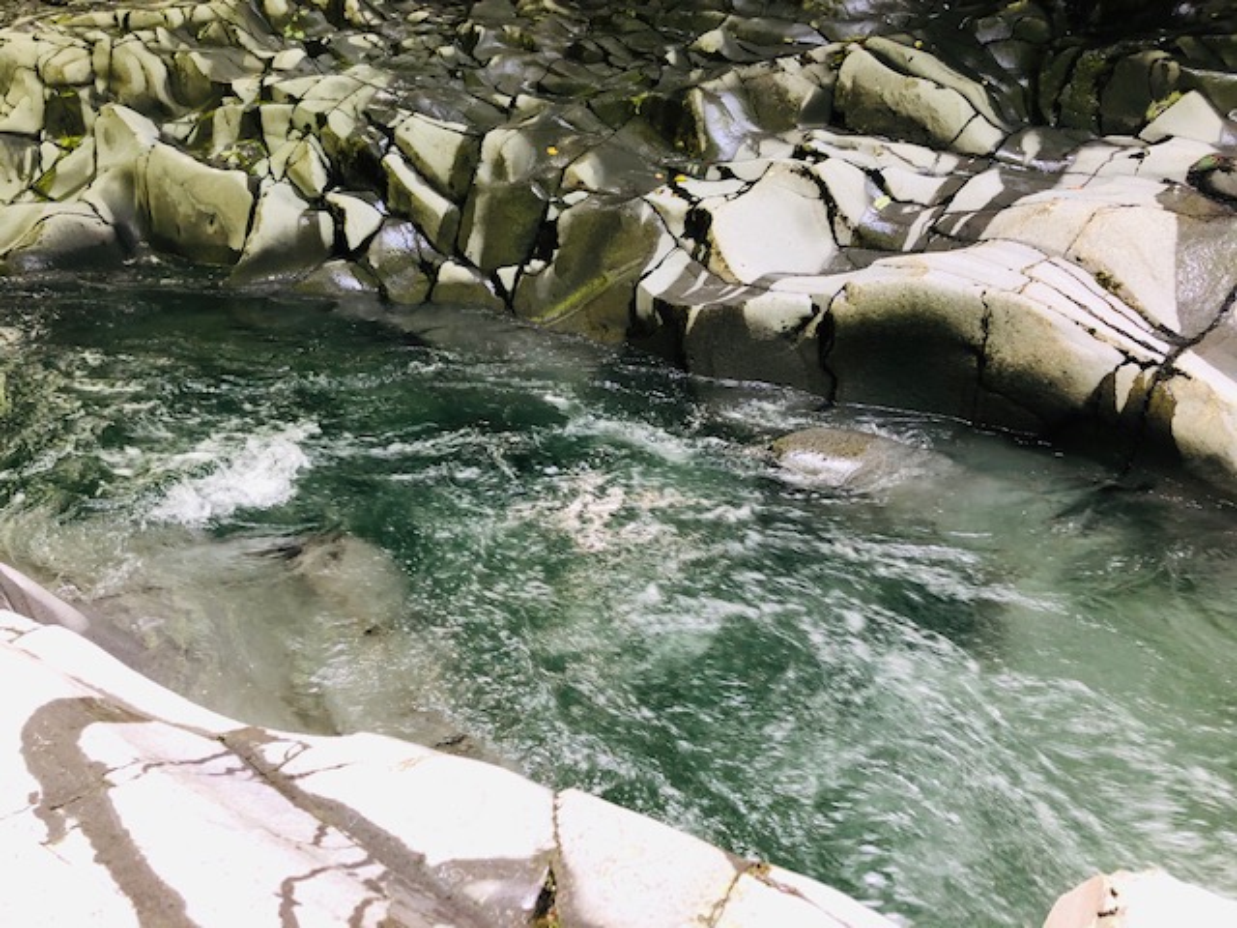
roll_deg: -2.4
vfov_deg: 49.7
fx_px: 1001
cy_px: 464
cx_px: 618
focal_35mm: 28
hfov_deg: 63.4
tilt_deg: -23.2
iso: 40
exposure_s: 1/20
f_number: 1.8
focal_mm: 4
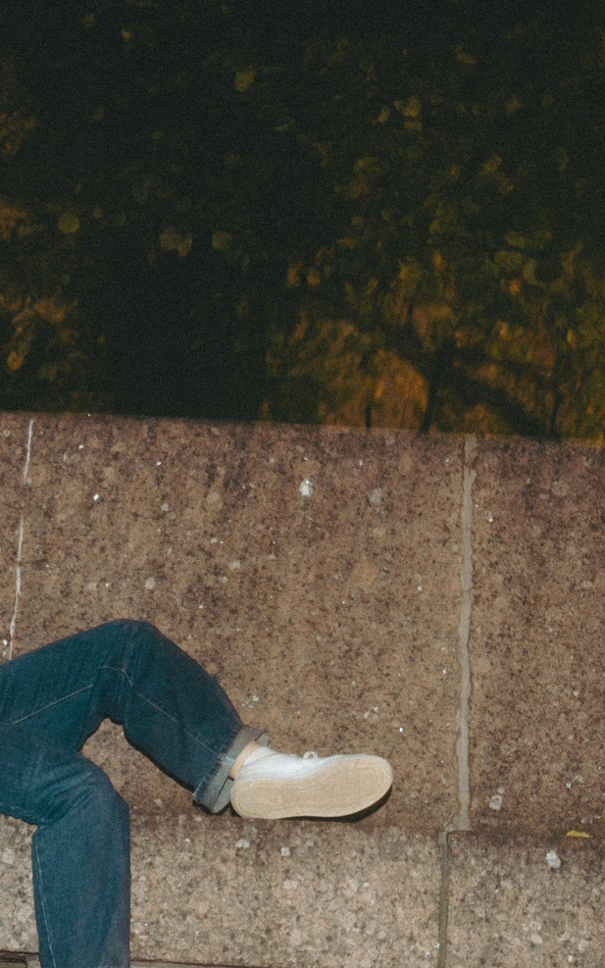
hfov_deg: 17.1
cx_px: -114
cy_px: 835
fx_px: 1926
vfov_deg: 27.4
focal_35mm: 73
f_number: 4
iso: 320
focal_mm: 24
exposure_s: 1/2.5
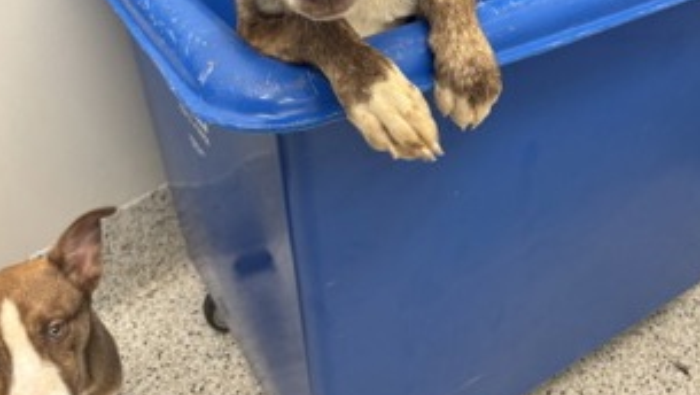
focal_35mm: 39
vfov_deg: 28.5
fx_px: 724
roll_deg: +1.0
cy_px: -7
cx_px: 348
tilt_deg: -25.3
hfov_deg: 51.6
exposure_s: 1/60
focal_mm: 5.96
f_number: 1.6
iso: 80
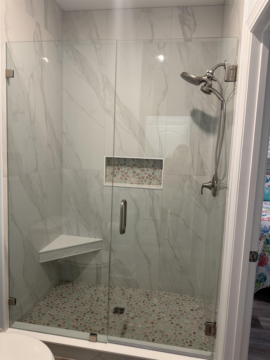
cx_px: 135
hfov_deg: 56.8
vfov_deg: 71.6
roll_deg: -3.0
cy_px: 180
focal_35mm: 24
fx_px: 250
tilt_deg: -6.3
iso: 160
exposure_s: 1/60
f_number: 1.78
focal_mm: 6.76
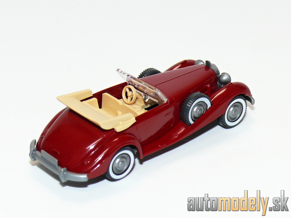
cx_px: 146
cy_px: 109
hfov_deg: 14.6
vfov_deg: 11.0
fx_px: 1135
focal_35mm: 135
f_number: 4
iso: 100
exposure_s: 1/30
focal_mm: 16.1
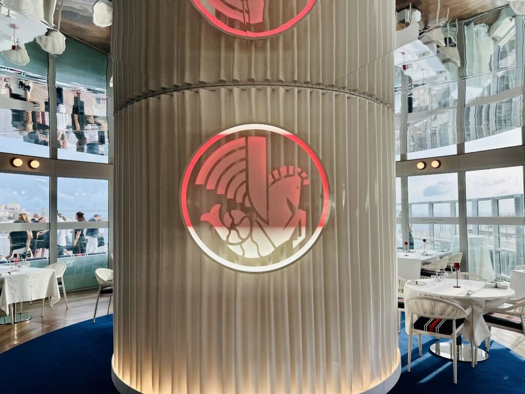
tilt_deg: +3.8
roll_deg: +0.6
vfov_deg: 56.8
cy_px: 197
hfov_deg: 71.6
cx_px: 262
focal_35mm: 24
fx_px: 364
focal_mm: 6.86
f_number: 1.78
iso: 80
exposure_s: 1/435
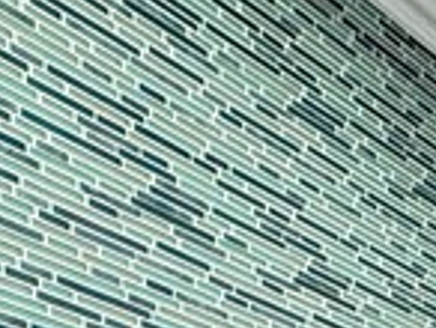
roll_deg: -0.4
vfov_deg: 11.6
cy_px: 850
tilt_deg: -3.0
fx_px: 1236
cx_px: 1368
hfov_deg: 10.9
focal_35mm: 98
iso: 320
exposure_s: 1/120
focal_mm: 2.22
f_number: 2.2
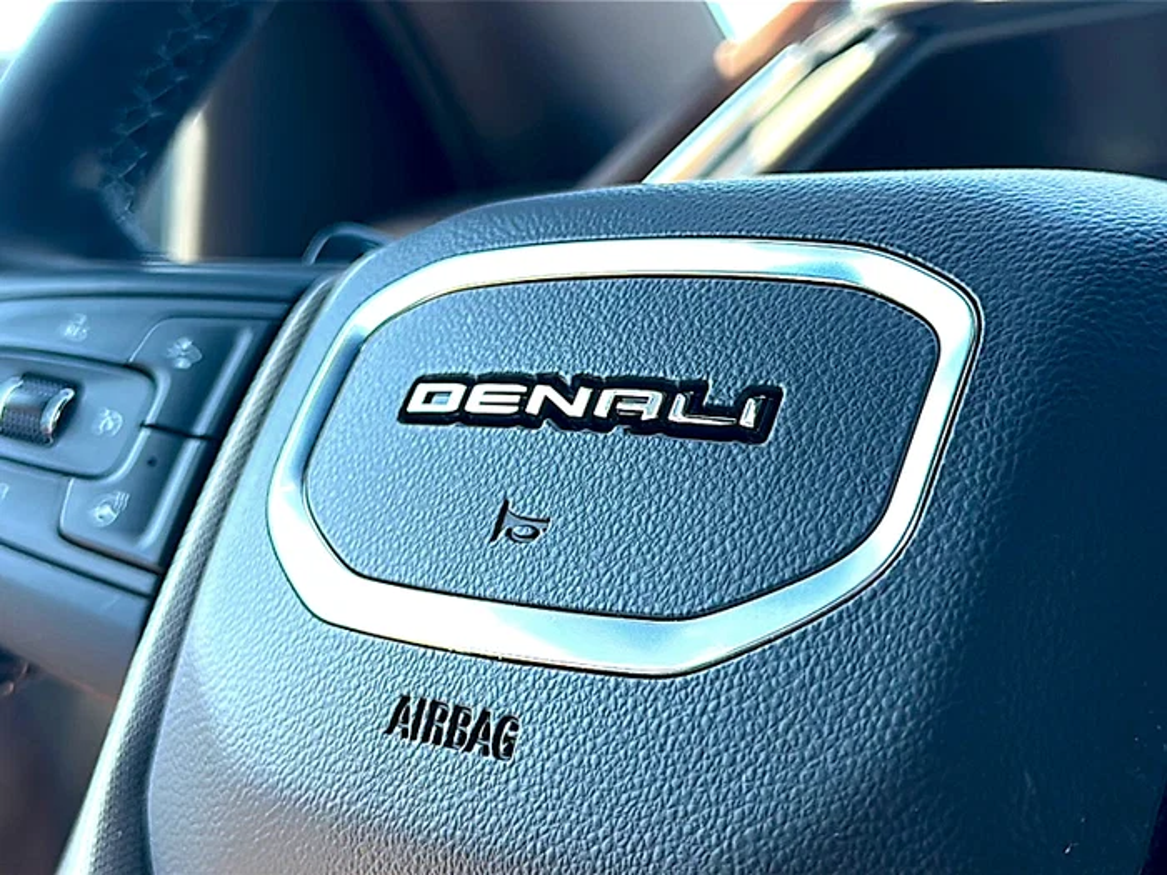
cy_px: 438
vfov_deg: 34.3
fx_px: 1416
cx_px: 584
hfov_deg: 44.8
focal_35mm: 42
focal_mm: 6.86
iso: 100
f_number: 1.78
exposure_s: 1/201
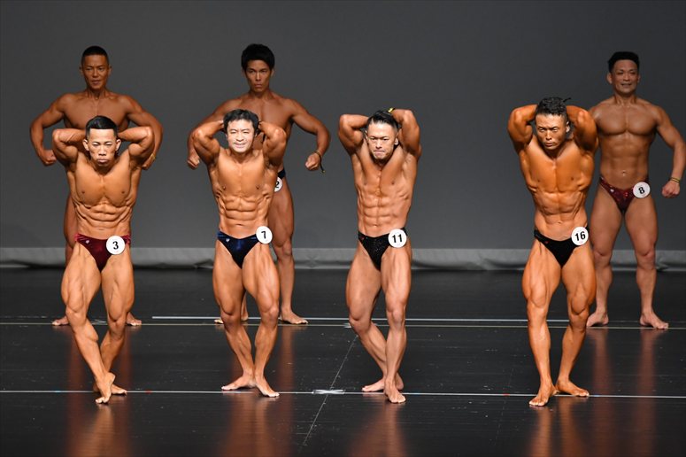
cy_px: 228
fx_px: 5143
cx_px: 343
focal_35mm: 270
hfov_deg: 7.6
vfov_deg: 5.1
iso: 2500
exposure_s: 1/400
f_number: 5.6
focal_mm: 180
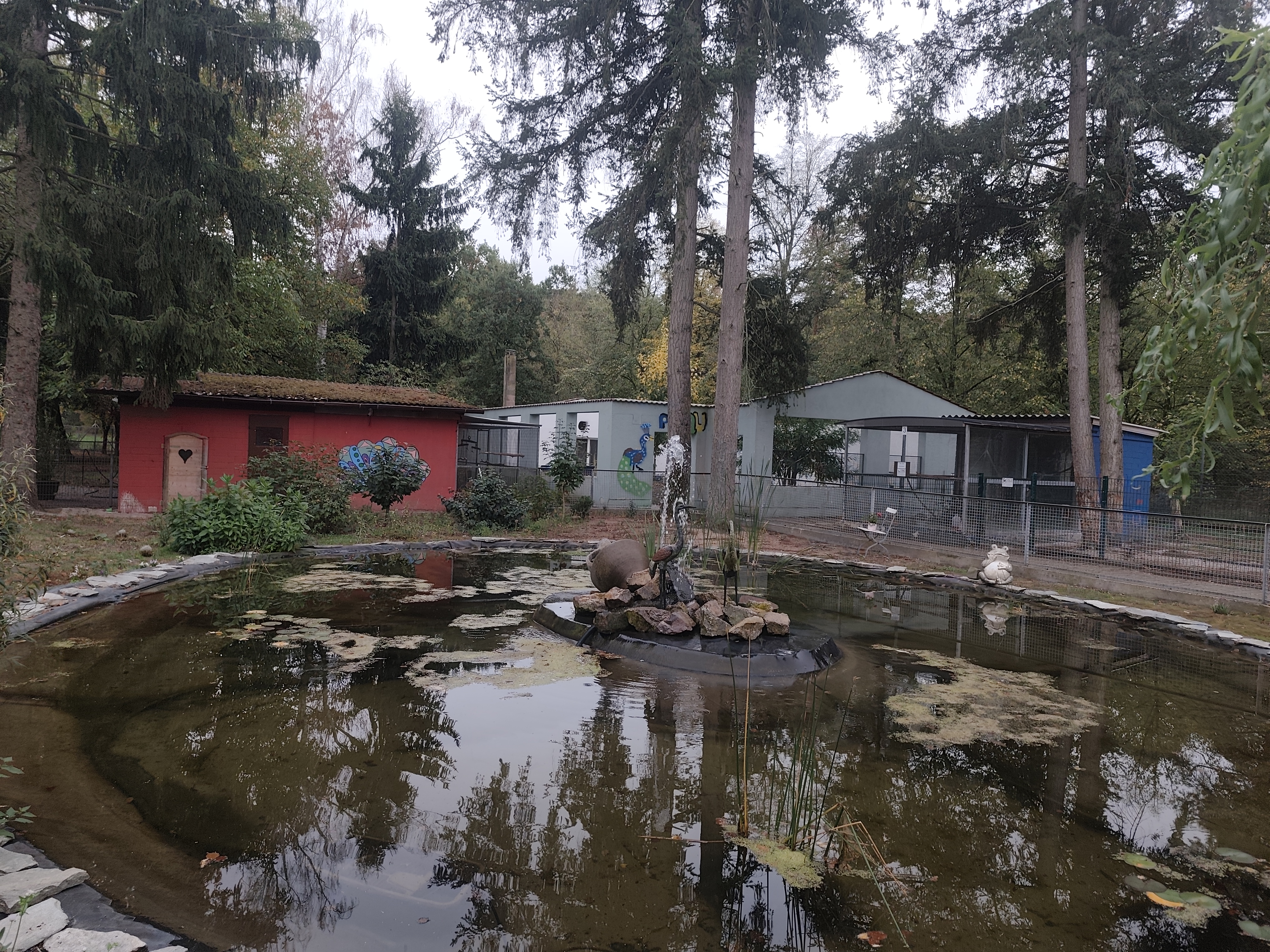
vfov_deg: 58.9
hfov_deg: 73.9
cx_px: 635
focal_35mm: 23
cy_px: 476
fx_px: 844
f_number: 1.65
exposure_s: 1/202
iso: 50
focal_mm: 6.19
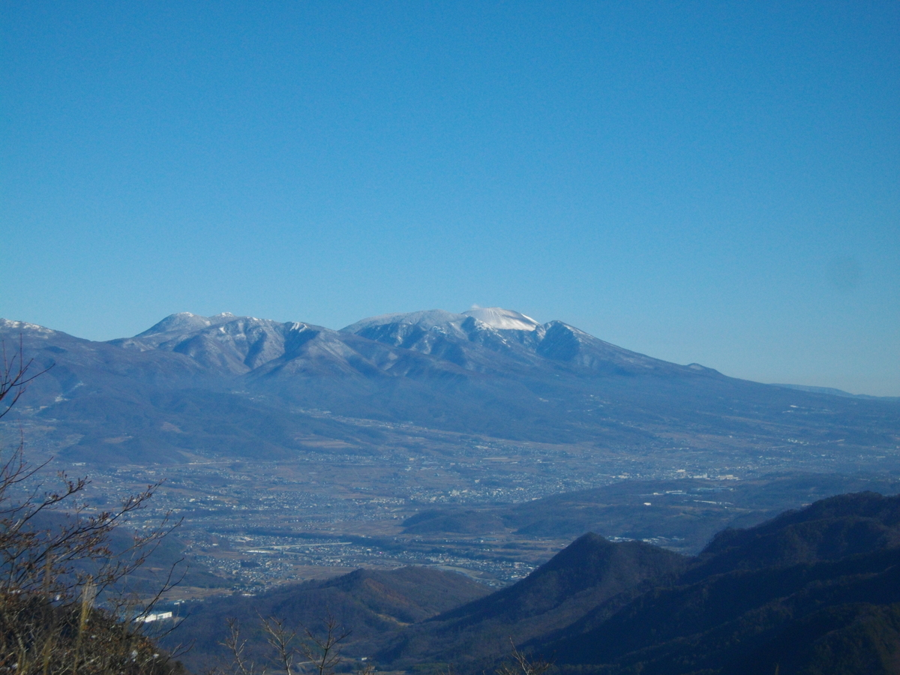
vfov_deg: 19.4
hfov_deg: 25.7
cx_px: 450
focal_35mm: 76
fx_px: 1976
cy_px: 338
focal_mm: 13.7
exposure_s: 1/125
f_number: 14.1
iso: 100
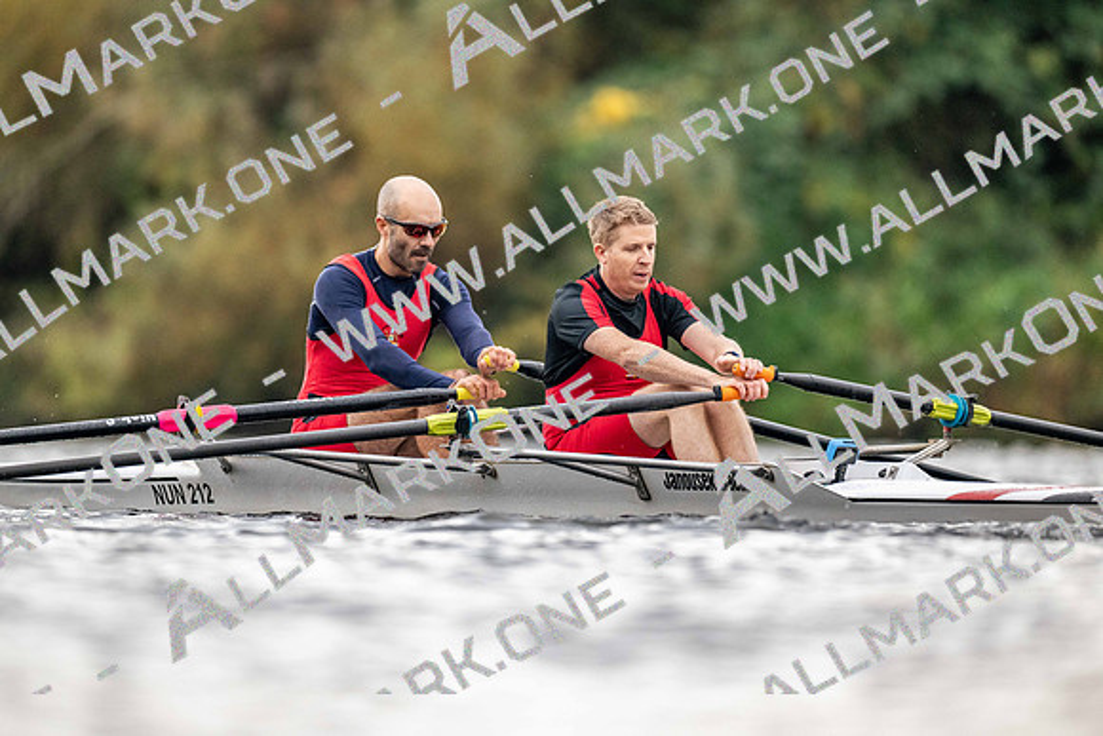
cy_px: 368
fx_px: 18387
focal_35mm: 600
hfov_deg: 3.4
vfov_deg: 2.3
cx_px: 552
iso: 2800
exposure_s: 1/2500
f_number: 4
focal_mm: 600
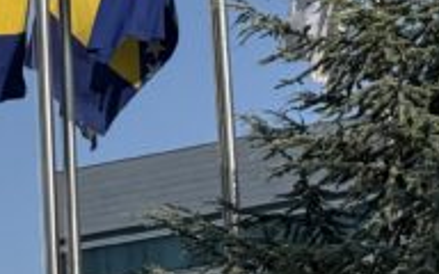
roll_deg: +0.3
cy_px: -98
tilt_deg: +9.8
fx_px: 2429
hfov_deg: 10.1
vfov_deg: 6.4
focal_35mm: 203
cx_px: -114
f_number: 1.78
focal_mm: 6.76
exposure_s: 1/4587
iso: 64
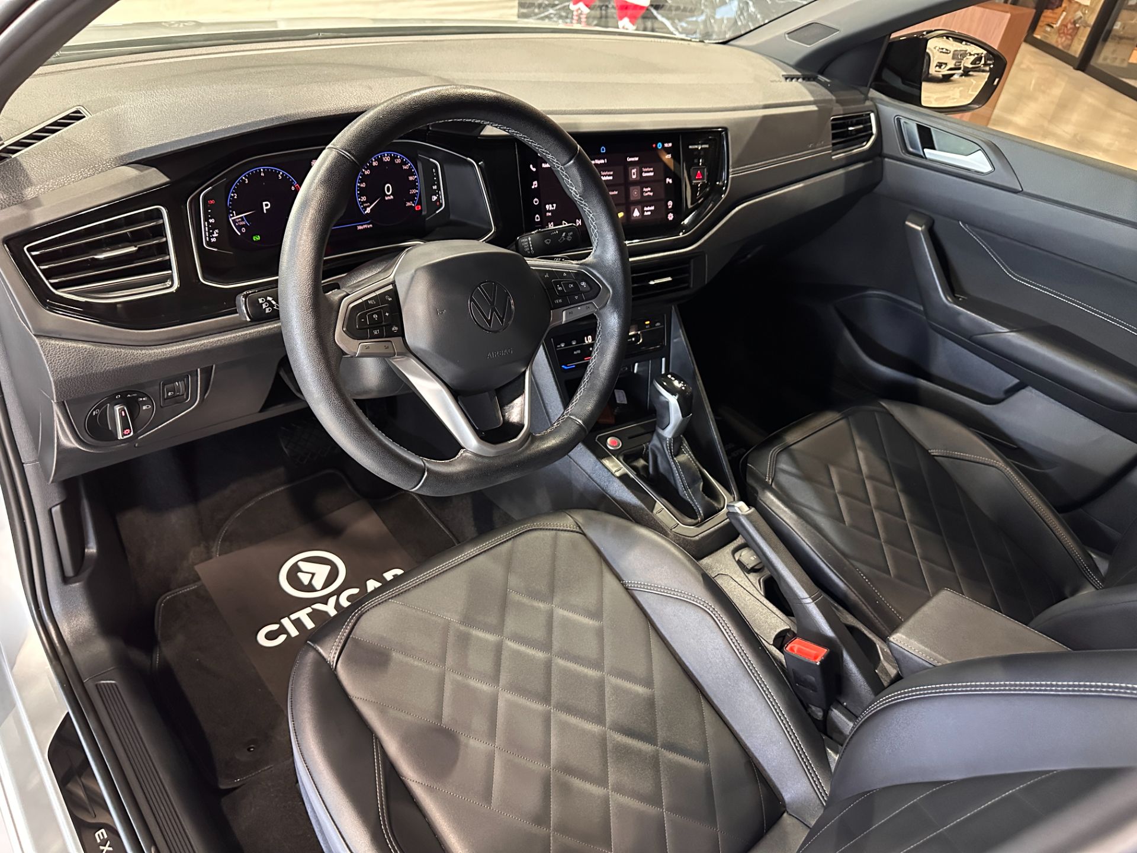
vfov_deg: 56.8
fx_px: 788
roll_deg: -8.7
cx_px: 568
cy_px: 426
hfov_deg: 71.6
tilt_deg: -35.1
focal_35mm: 24
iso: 1000
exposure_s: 1/40
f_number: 1.78
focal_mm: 6.86
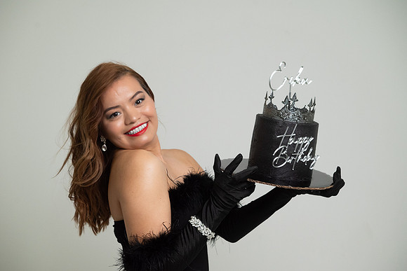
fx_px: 678
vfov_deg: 22.6
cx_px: 204
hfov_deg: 33.4
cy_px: 136
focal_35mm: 60
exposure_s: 1/320
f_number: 5.6
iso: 3200
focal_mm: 60
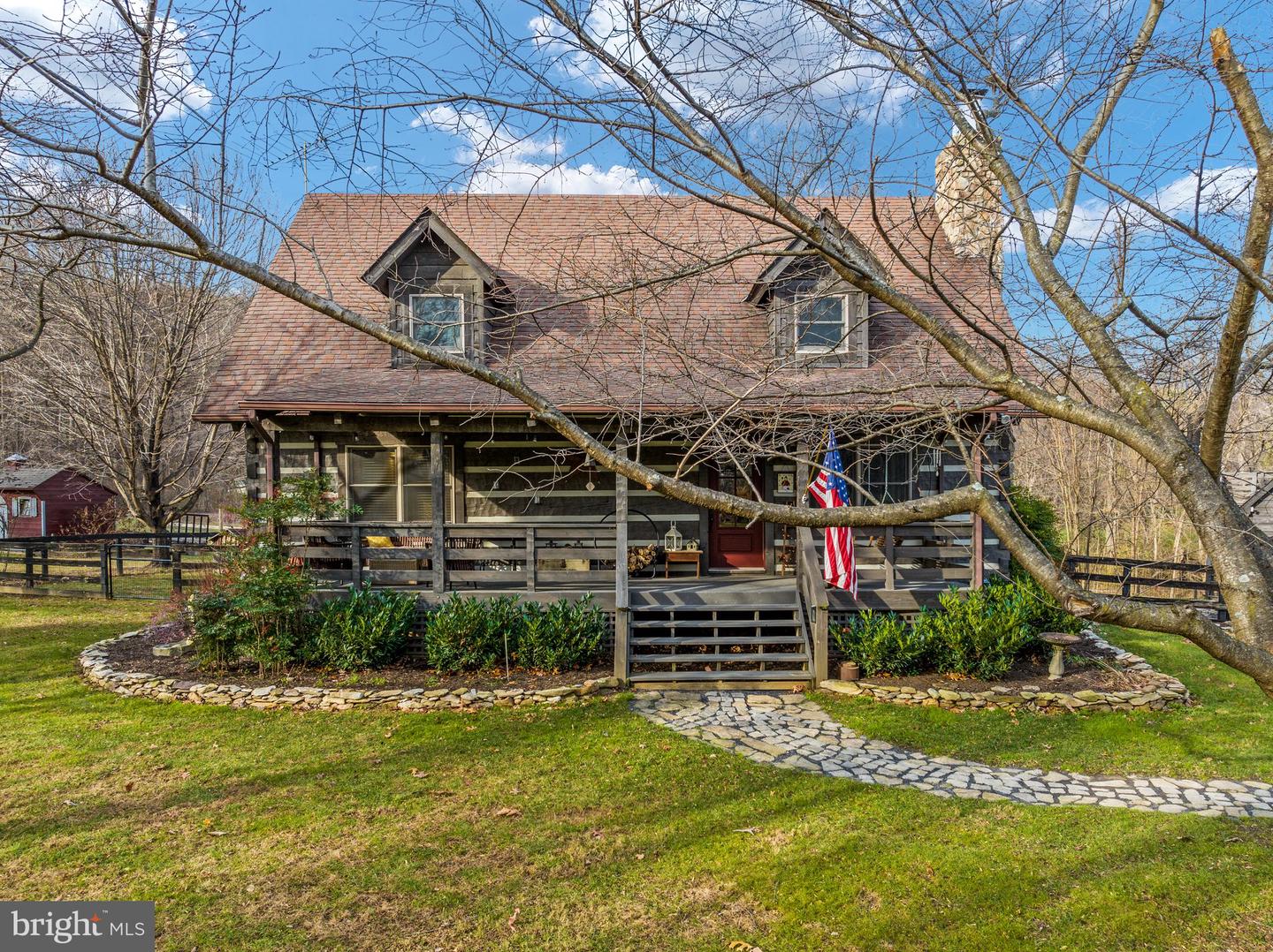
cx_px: 636
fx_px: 882
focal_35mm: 24
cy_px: 476
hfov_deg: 71.6
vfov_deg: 56.8
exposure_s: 1/320
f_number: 4
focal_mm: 12.29
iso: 100
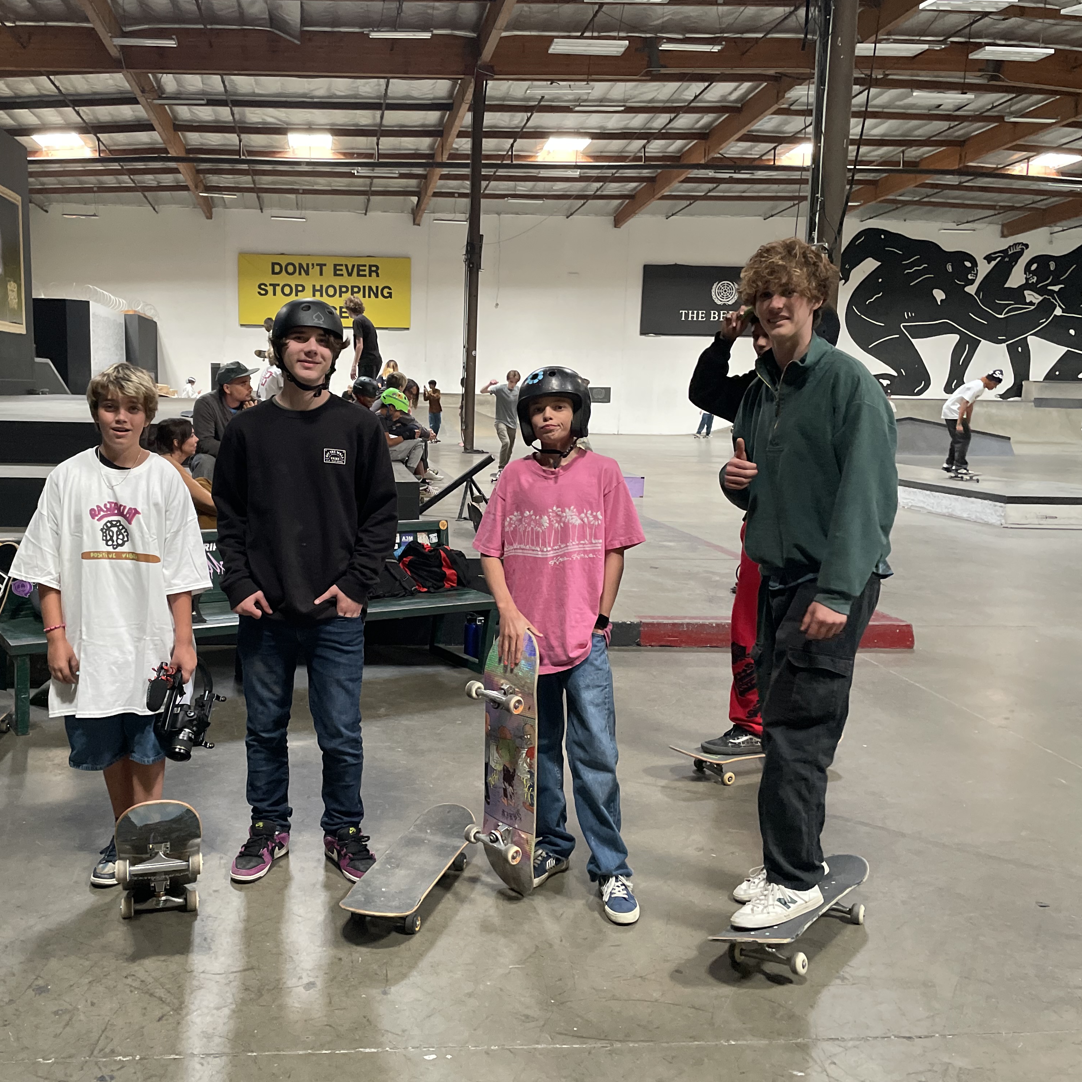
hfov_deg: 52.0
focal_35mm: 31
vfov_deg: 52.5
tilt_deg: -8.3
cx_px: 404
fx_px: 1096
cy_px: 540
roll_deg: -0.4
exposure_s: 1/60
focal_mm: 4.2
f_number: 1.6
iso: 500
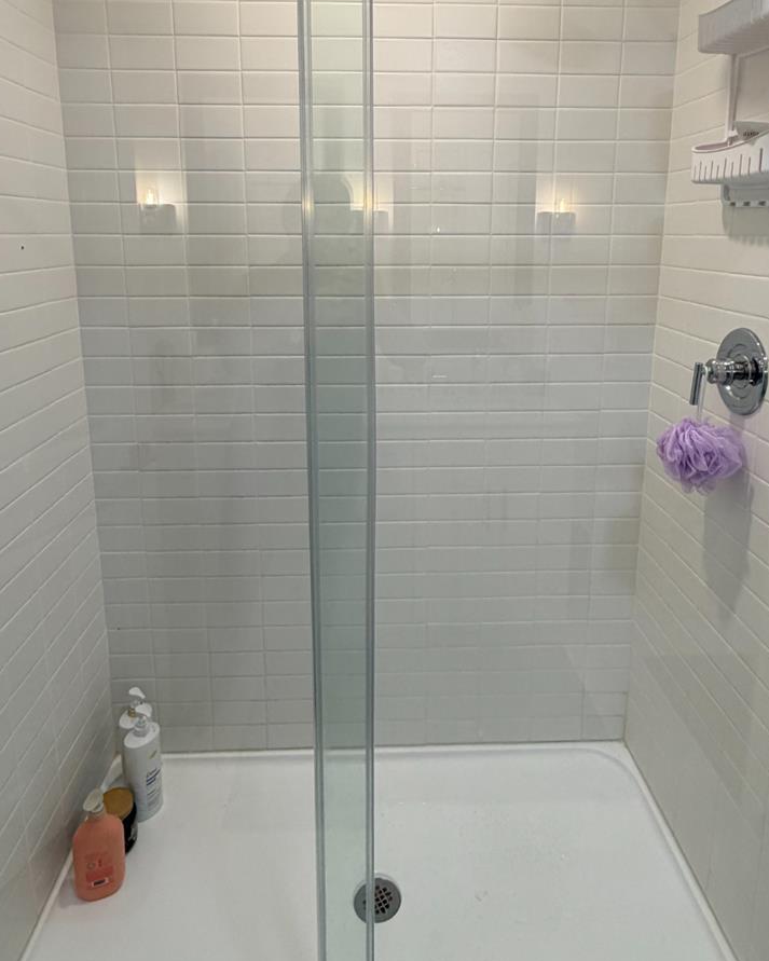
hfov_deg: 60.9
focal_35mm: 23
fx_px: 654
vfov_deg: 71.4
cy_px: 360
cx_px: 391
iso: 200
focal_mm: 2.22
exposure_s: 1/120
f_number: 2.2
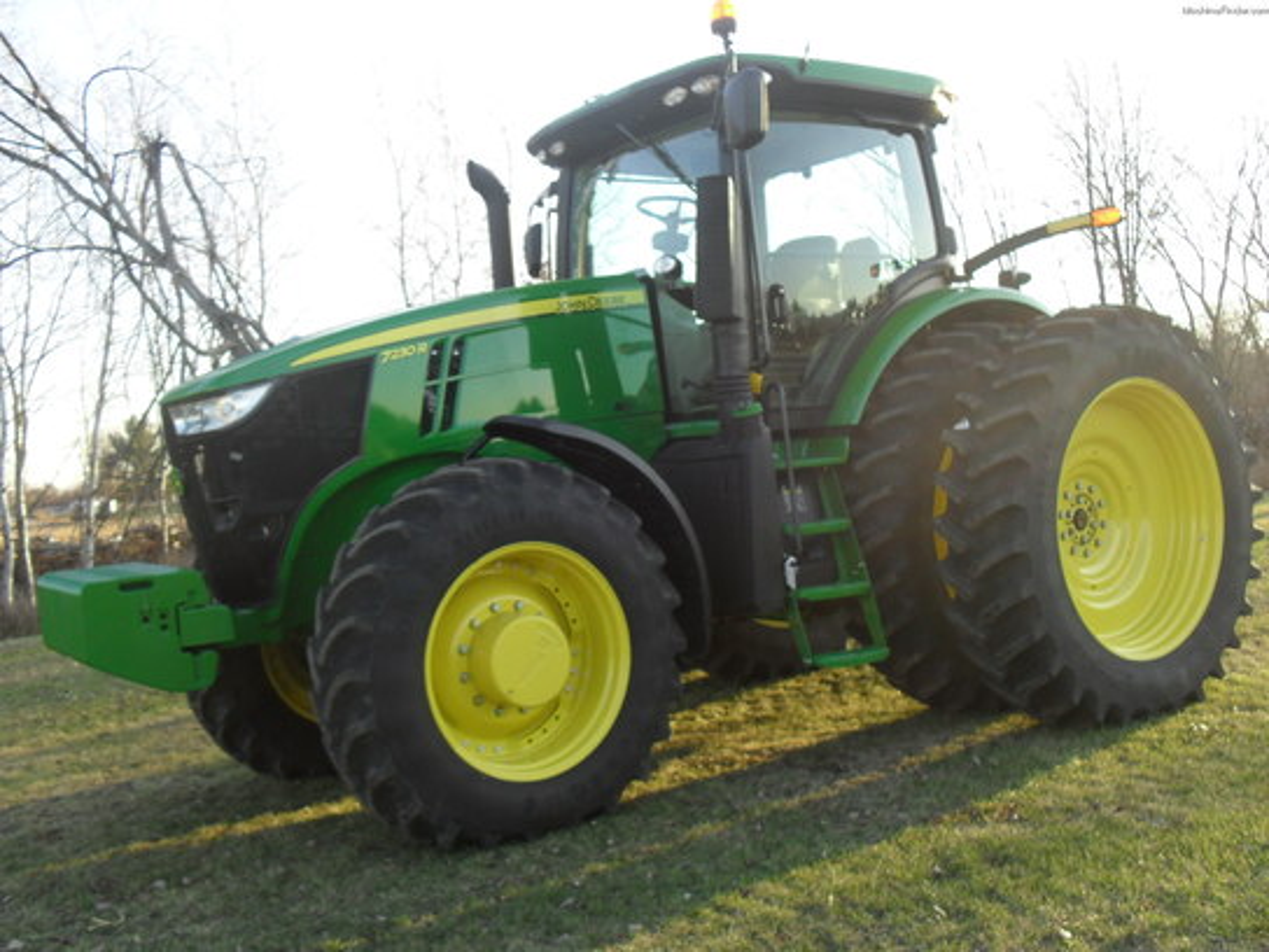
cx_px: 634
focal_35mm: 35
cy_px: 476
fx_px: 1283
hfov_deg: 52.6
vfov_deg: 40.7
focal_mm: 6.3
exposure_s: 1/180
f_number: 3.2
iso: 100
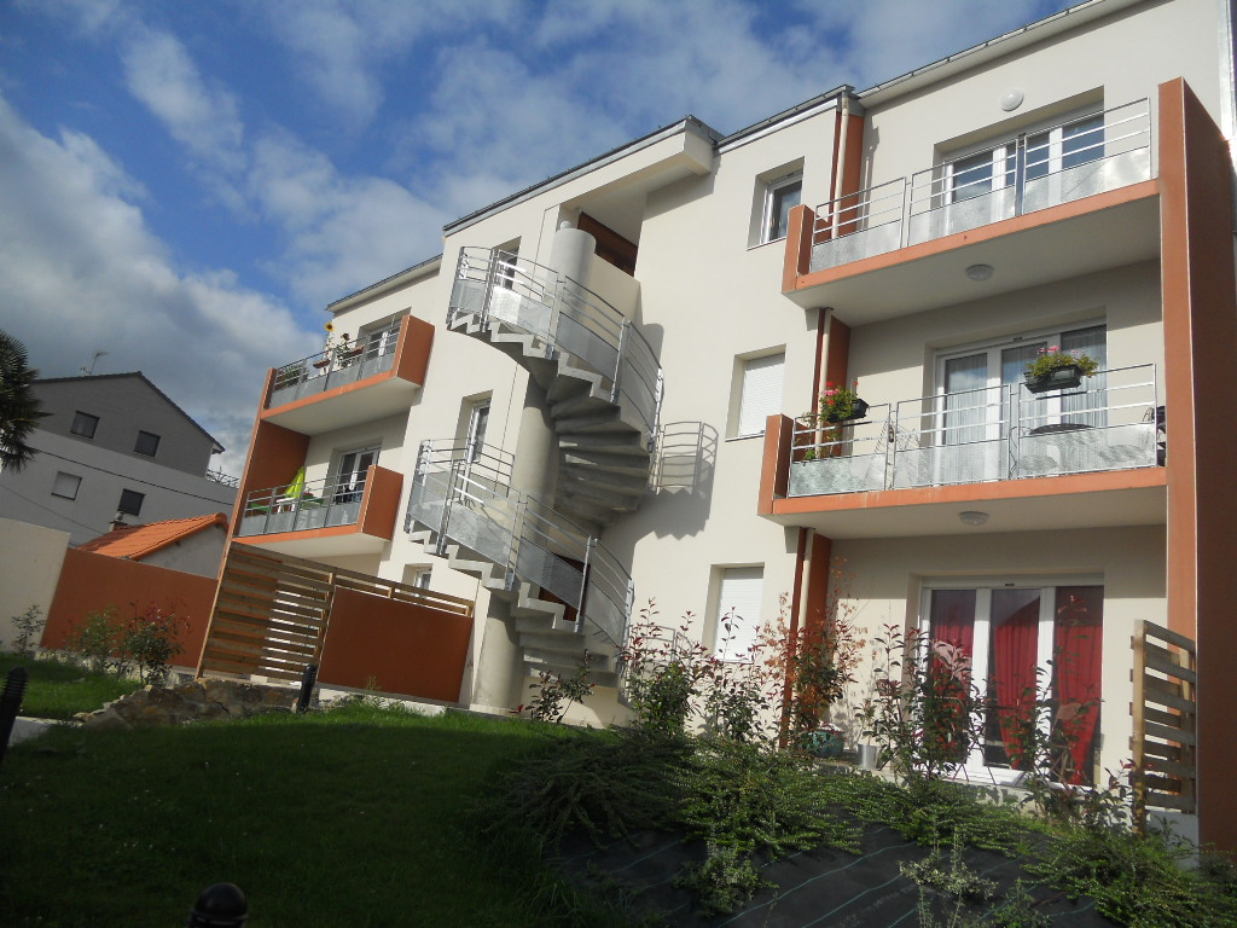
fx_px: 965
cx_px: 618
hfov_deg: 65.3
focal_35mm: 27
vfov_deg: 51.4
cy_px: 464
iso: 80
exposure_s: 1/320
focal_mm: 4.9
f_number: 8
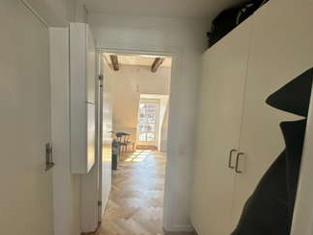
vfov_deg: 78.0
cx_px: 135
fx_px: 145
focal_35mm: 16
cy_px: 127
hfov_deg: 93.9
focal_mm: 2.22
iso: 40
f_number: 2.2
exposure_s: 1/128
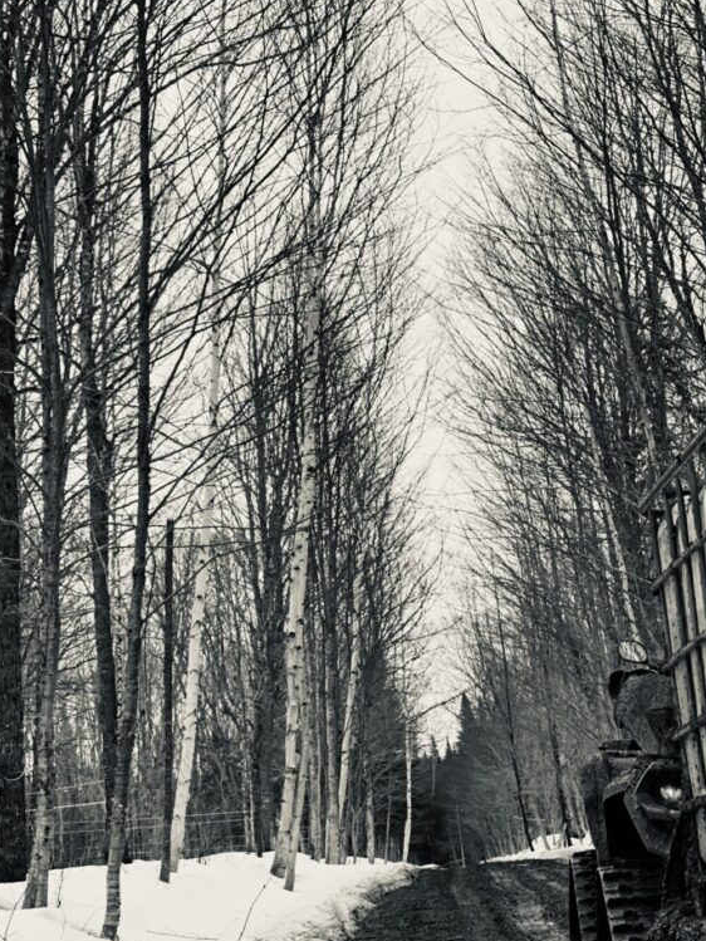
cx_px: 362
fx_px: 2039
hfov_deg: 19.6
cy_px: 482
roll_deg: +4.0
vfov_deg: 26.0
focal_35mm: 75
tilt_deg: +8.9
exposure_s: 1/40
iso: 320
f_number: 2
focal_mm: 6
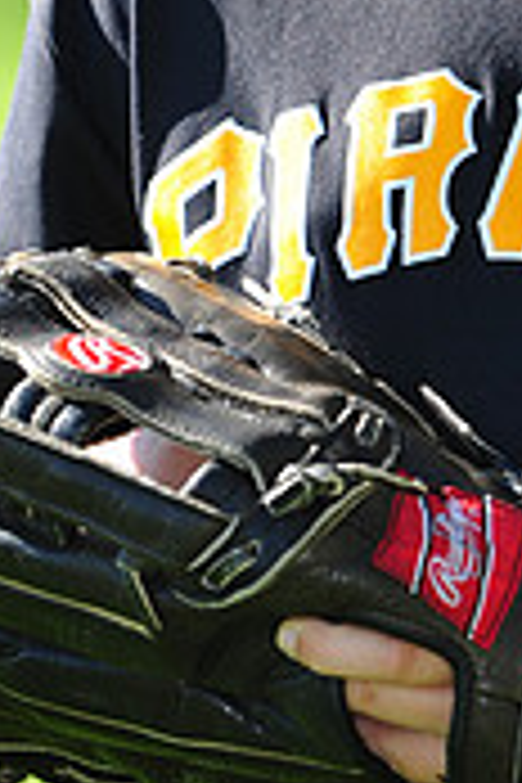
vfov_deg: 3.5
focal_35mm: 583
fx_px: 12679
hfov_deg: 2.4
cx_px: 634
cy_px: -176
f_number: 5
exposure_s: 1/400
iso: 200
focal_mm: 175
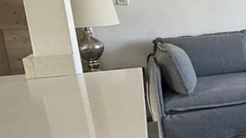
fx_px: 385
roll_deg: -1.0
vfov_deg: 20.4
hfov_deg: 20.6
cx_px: 467
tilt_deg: -10.5
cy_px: 62
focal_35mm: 59
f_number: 2.2
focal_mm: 2.22
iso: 320
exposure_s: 1/104
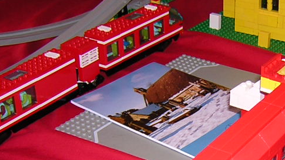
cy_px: 139
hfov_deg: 24.9
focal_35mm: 83
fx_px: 627
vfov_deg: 14.4
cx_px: 254
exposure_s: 1/60.1
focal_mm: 4.7
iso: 100
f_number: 2.6
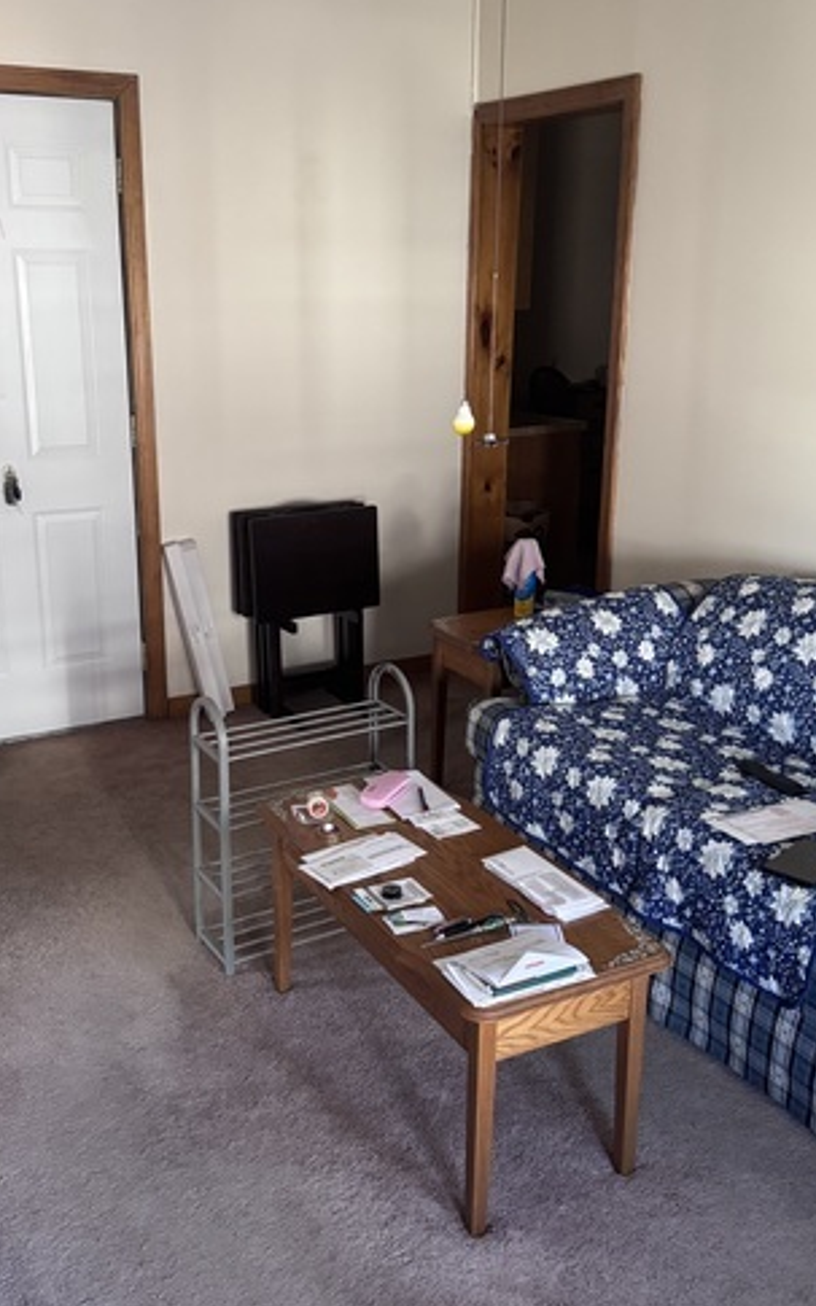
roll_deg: +0.4
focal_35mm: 35
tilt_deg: -16.9
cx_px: 364
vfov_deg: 55.3
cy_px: 621
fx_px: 1246
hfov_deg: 36.2
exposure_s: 1/50
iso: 640
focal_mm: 6.76
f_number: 1.78
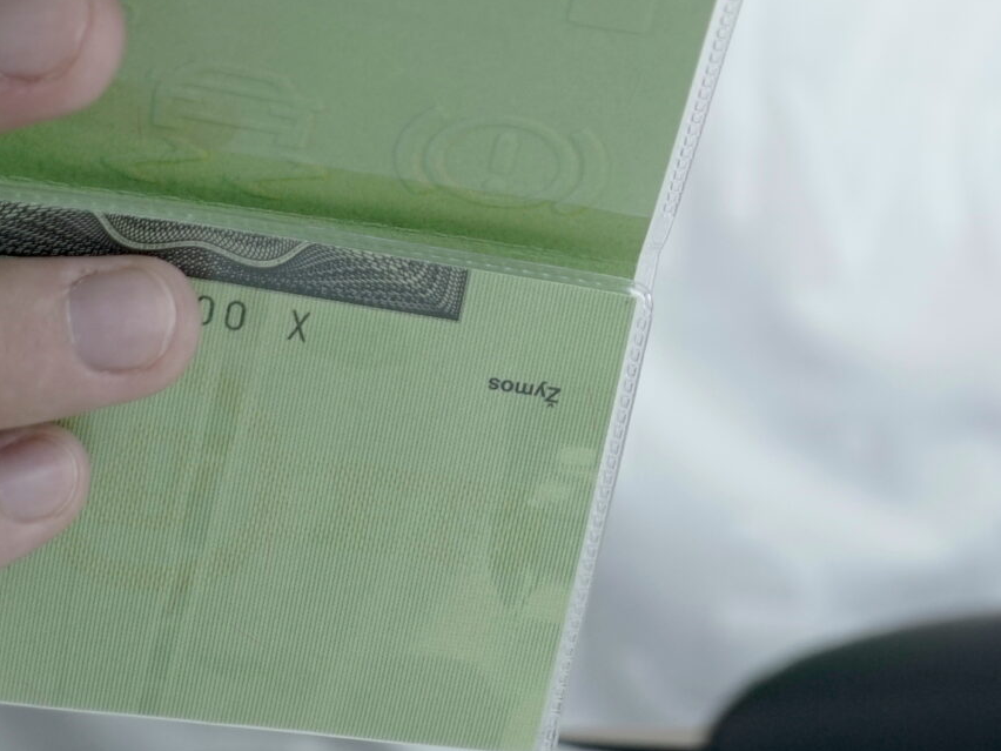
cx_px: 1124
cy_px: -159
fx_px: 3846
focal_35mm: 133
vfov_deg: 10.9
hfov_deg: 14.5
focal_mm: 46
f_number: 5.6
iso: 640
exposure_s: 1/160
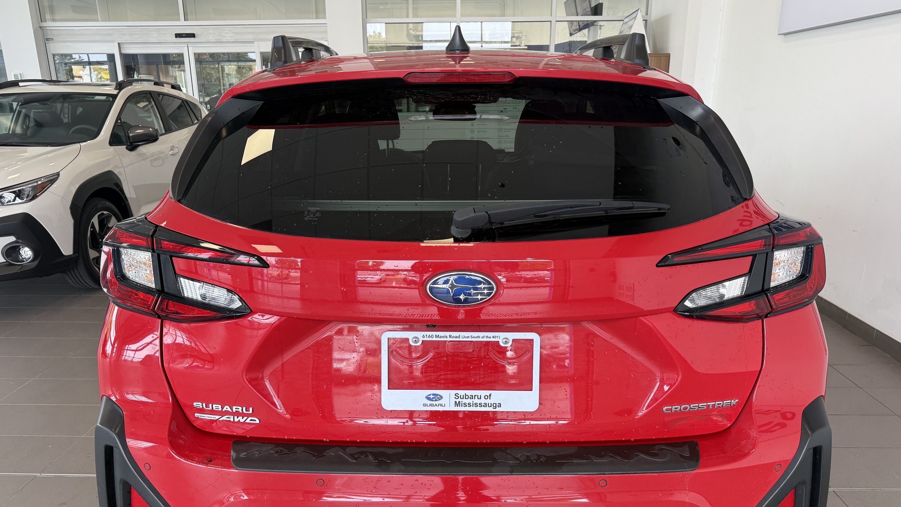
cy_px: 302
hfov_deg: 69.9
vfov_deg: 42.7
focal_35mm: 27
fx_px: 645
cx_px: 441
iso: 80
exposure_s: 1/120
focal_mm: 6.76
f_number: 1.78
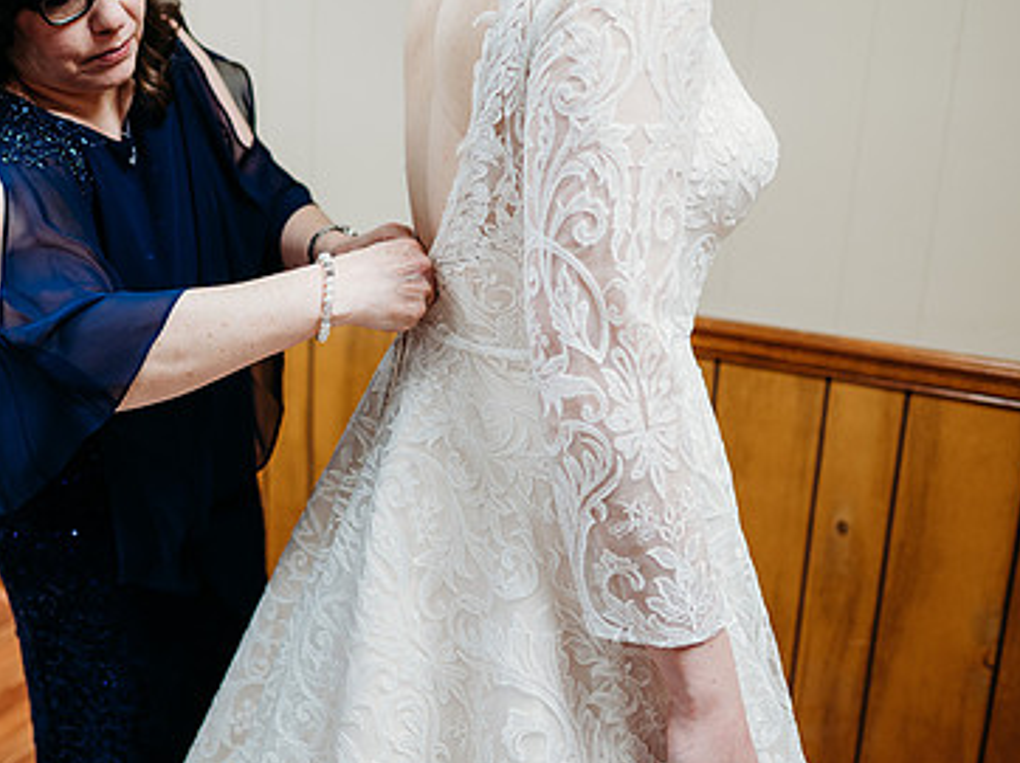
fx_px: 1090
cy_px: 286
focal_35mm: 37
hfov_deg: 49.3
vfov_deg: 38.4
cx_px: 335
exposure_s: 1/125
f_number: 1.8
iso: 400
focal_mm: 24
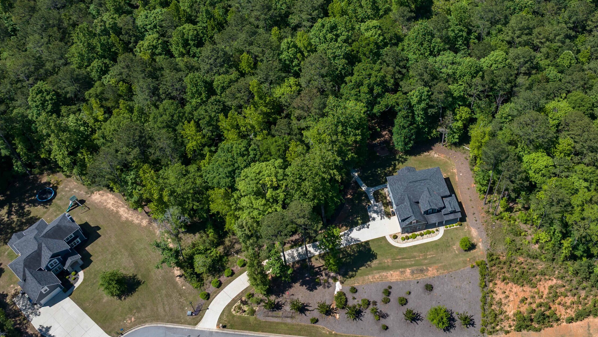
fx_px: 571
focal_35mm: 36
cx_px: 375
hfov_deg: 54.6
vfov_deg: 32.7
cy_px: 124
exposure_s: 1/200
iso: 110
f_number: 2.8
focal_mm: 12.29
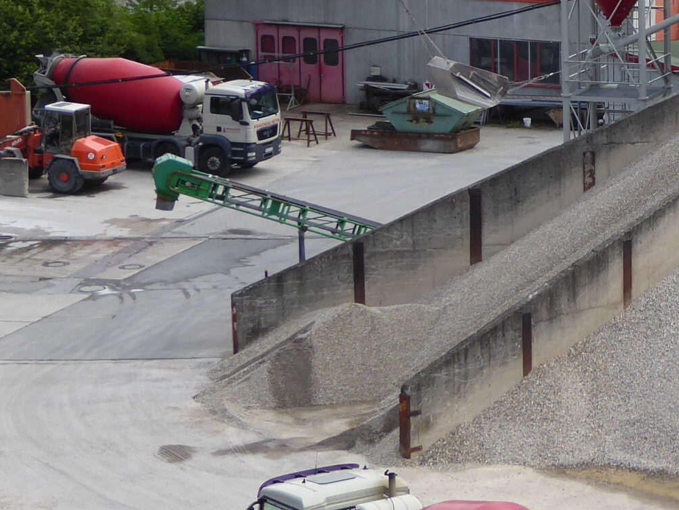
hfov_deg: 13.2
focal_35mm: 146
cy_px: 139
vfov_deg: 10.2
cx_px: 803
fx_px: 2865
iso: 80
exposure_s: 1/320
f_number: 4.1
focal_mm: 9.6
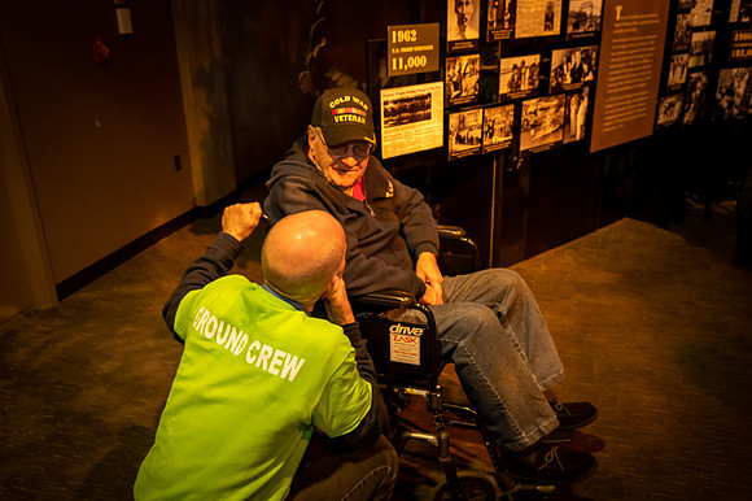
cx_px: 376
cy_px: 250
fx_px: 658
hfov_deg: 59.5
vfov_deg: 41.7
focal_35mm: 32
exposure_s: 1/50
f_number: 5.6
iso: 9000
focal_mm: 31.5
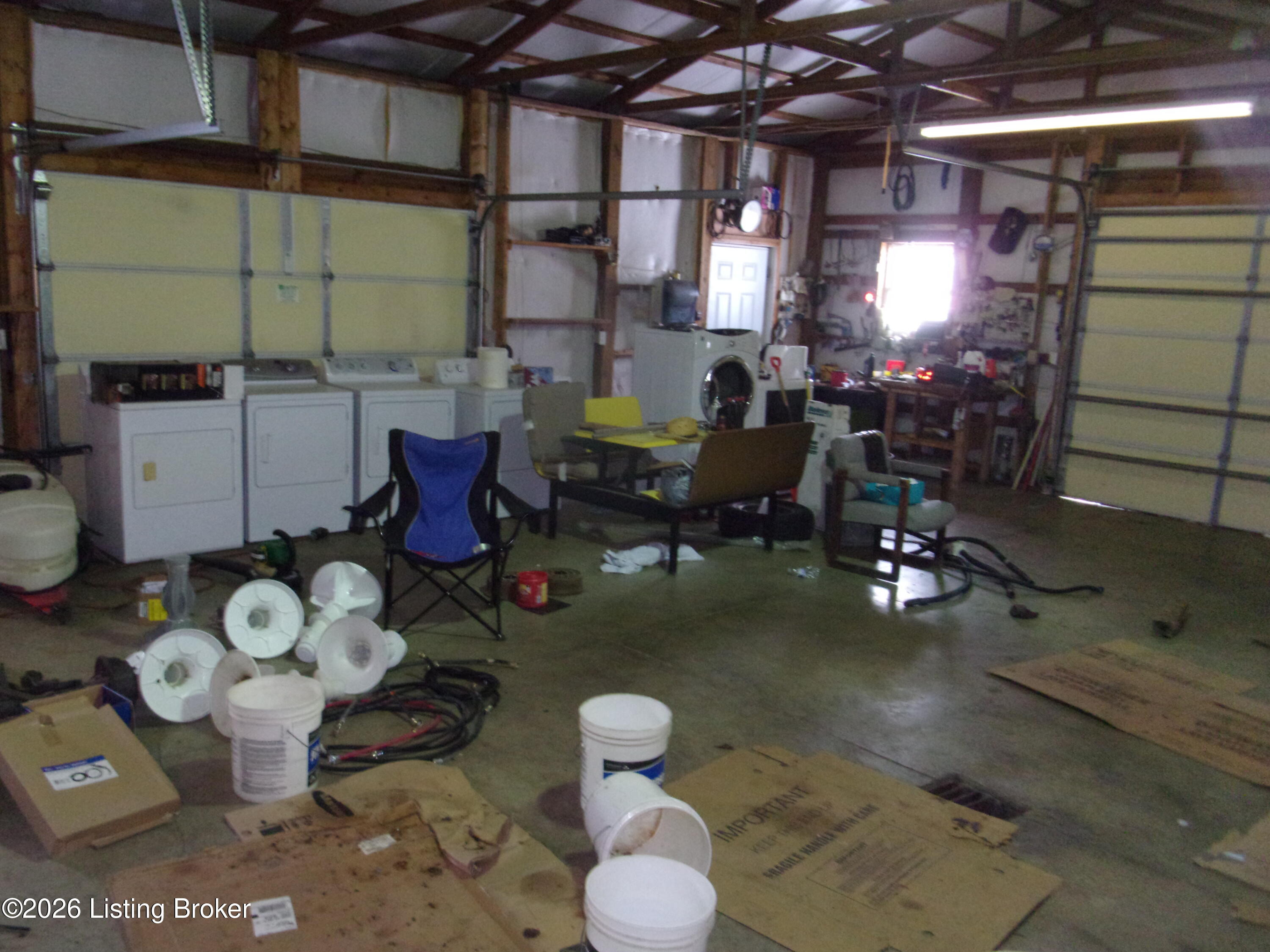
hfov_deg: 63.4
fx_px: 1027
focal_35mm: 28
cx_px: 635
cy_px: 476
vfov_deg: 49.7
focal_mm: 5.1
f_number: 3.9
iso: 534
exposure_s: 1/34
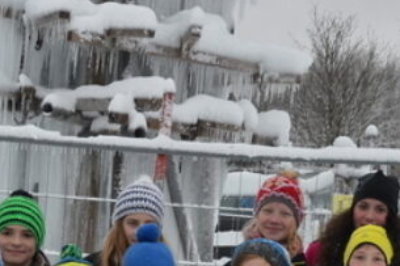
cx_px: 83
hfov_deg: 12.4
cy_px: 444
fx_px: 1832
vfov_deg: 8.1
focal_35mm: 165
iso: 640
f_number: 4
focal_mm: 28
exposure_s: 1/1000
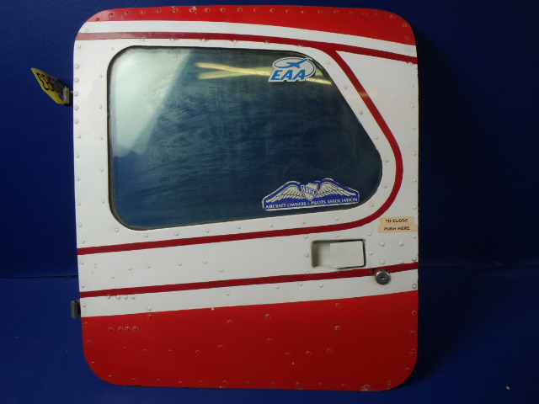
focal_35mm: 28
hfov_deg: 63.4
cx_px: 270
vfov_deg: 49.7
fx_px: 436
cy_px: 202
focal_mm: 5
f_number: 3.9
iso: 200
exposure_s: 1/60
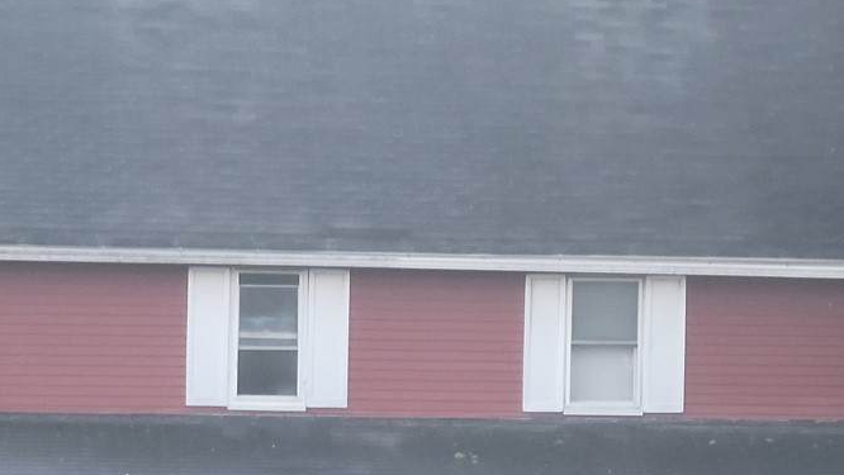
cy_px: 467
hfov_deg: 10.5
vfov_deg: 5.9
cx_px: 464
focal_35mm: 206
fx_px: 4611
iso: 800
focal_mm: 14.2
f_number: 3
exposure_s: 1/30
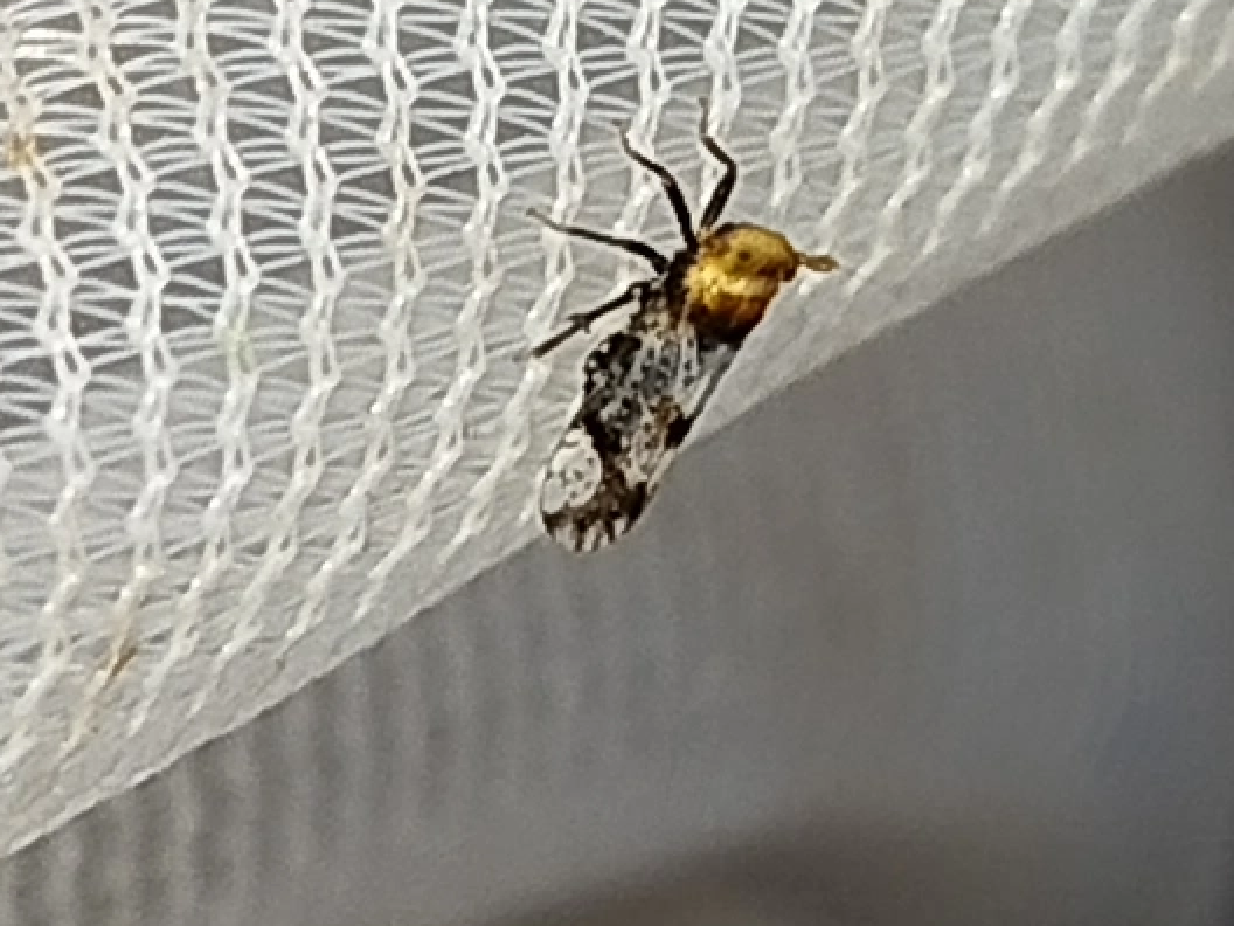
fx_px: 8912
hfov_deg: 7.9
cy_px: 442
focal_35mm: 250
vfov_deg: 5.9
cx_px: 421
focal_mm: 5.31
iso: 80
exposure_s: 1/50
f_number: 1.7
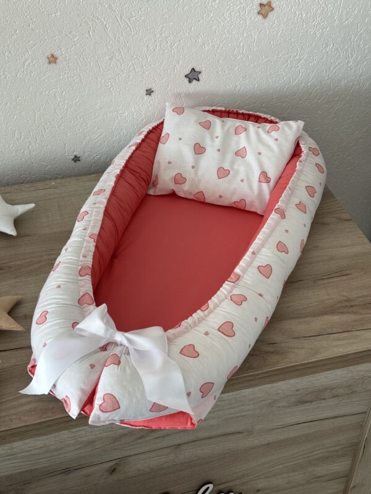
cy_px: 247
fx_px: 686
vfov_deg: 39.7
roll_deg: -1.0
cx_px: 186
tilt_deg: -40.2
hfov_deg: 30.3
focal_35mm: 48
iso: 64
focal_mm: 6.76
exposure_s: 1/121
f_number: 1.78
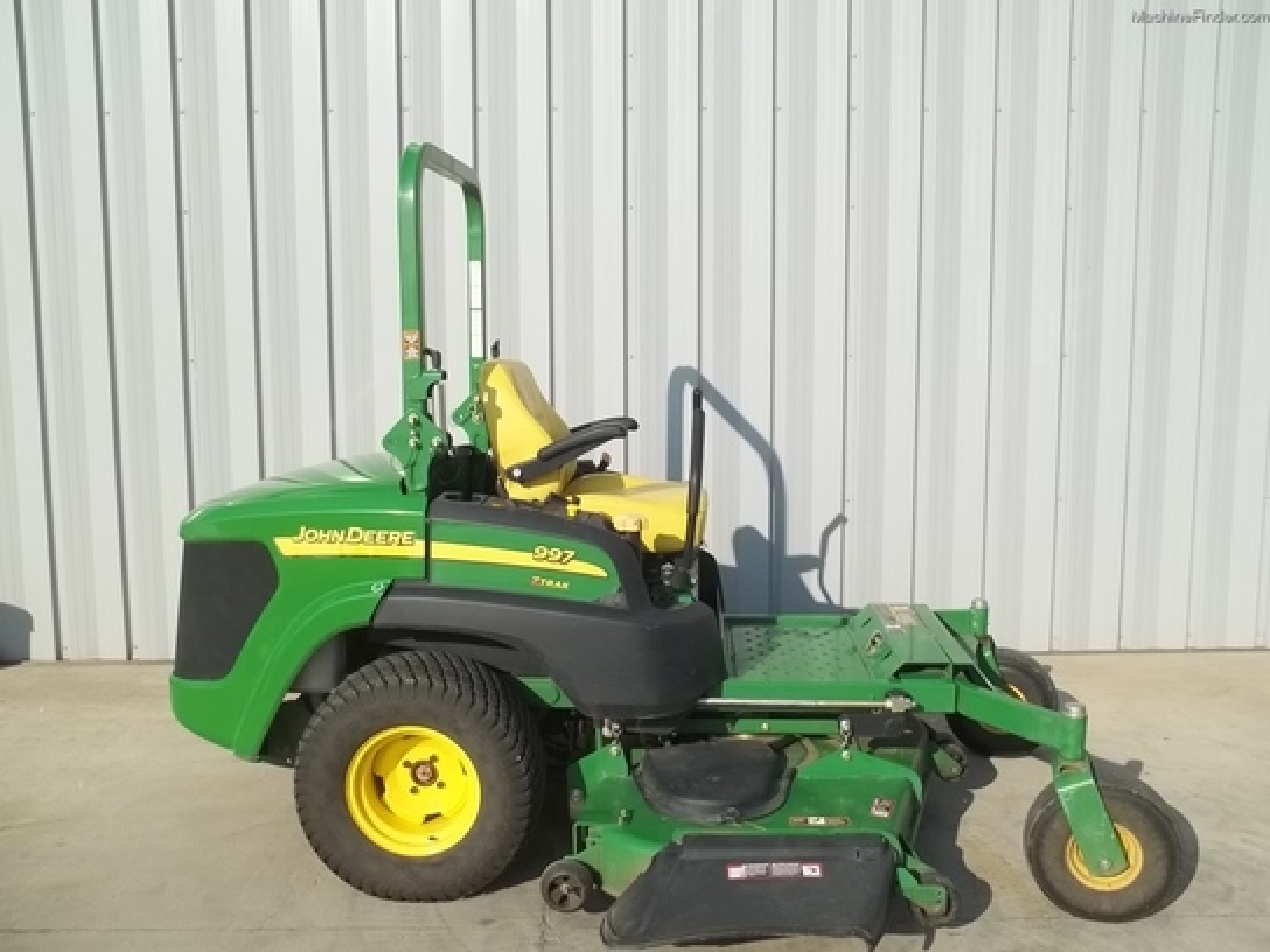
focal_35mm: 33
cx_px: 635
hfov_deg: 55.4
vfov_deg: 42.9
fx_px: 1211
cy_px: 476
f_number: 8
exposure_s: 1/160
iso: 64
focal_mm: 5.9
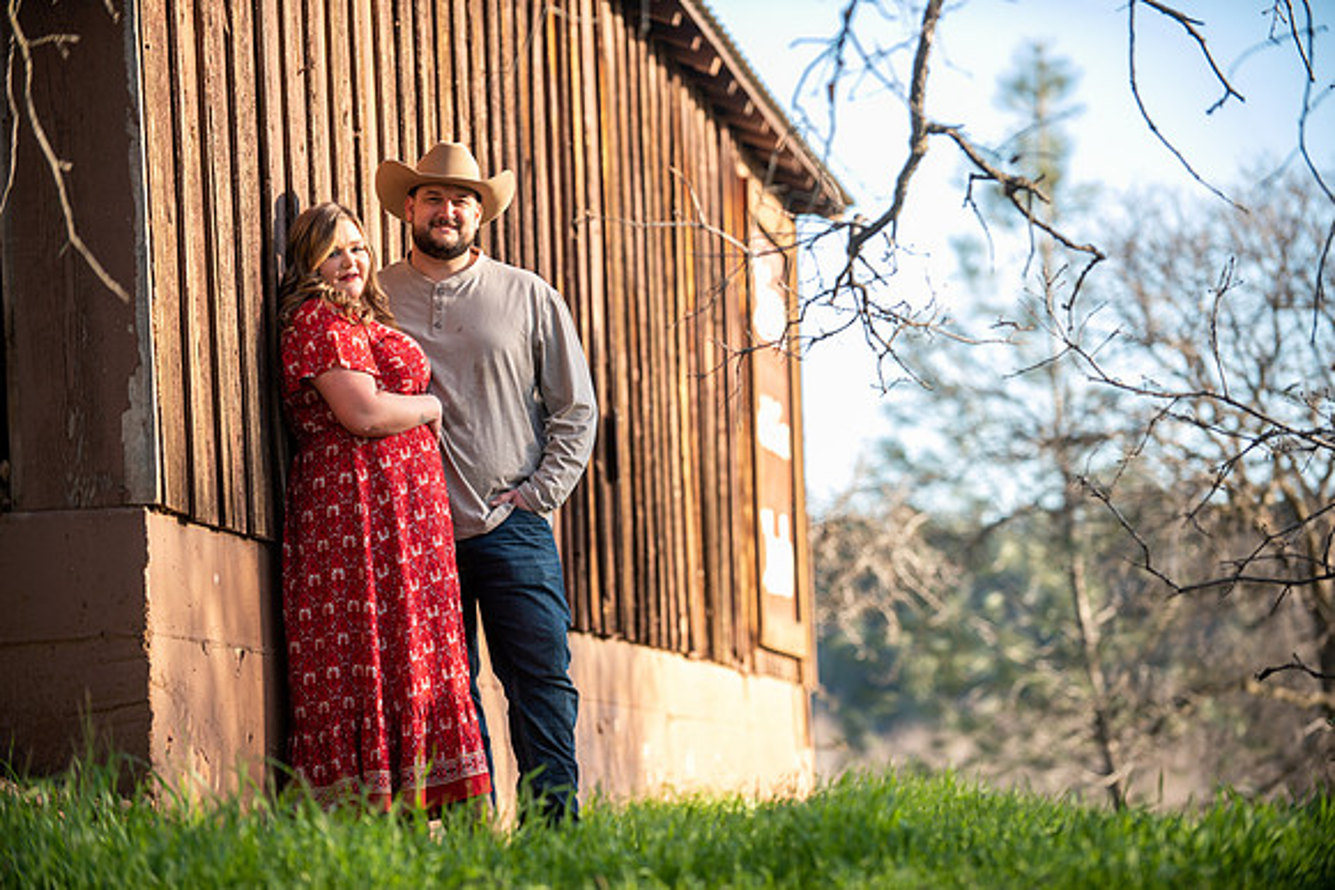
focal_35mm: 135
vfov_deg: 10.2
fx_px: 5007
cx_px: 668
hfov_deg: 15.2
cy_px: 445
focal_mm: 135
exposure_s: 1/160
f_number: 2.8
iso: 50
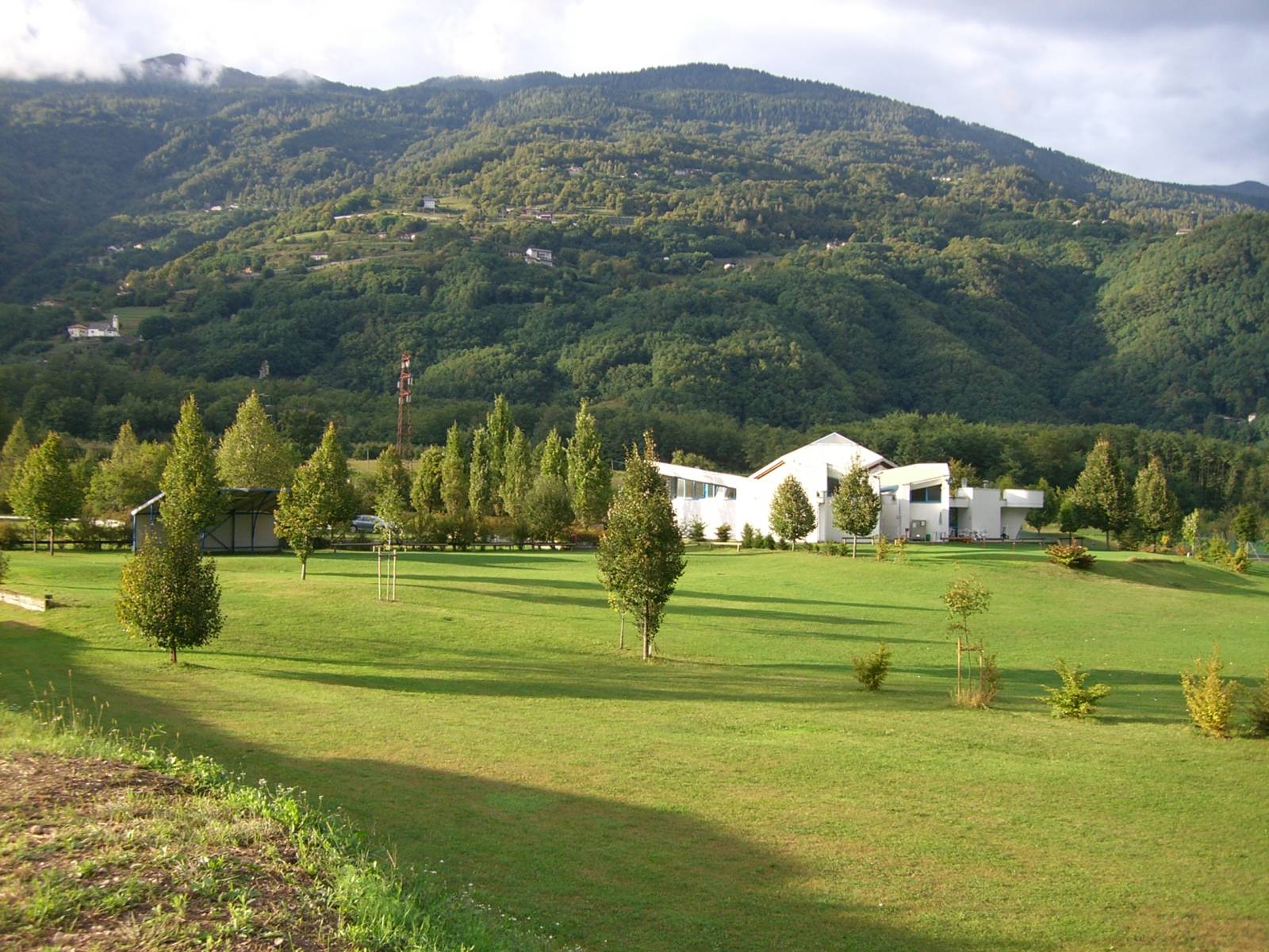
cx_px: 634
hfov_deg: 49.0
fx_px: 1393
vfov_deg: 37.7
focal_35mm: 38
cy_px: 476
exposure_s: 1/200
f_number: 2.7
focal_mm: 6.2
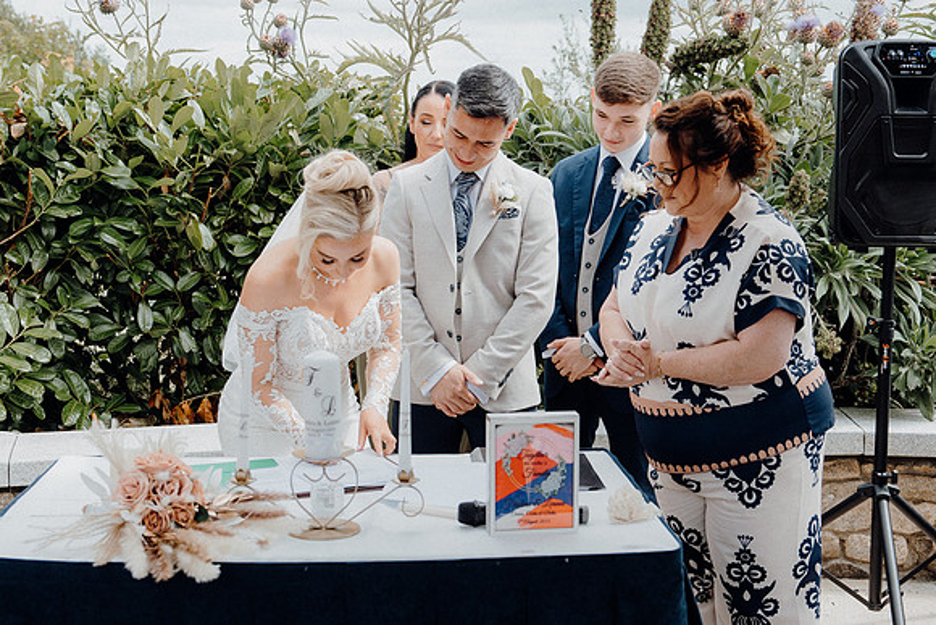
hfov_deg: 38.9
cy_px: 312
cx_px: 468
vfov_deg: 26.5
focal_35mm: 51
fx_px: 1326
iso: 125
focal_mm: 34
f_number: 3.5
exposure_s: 1/400
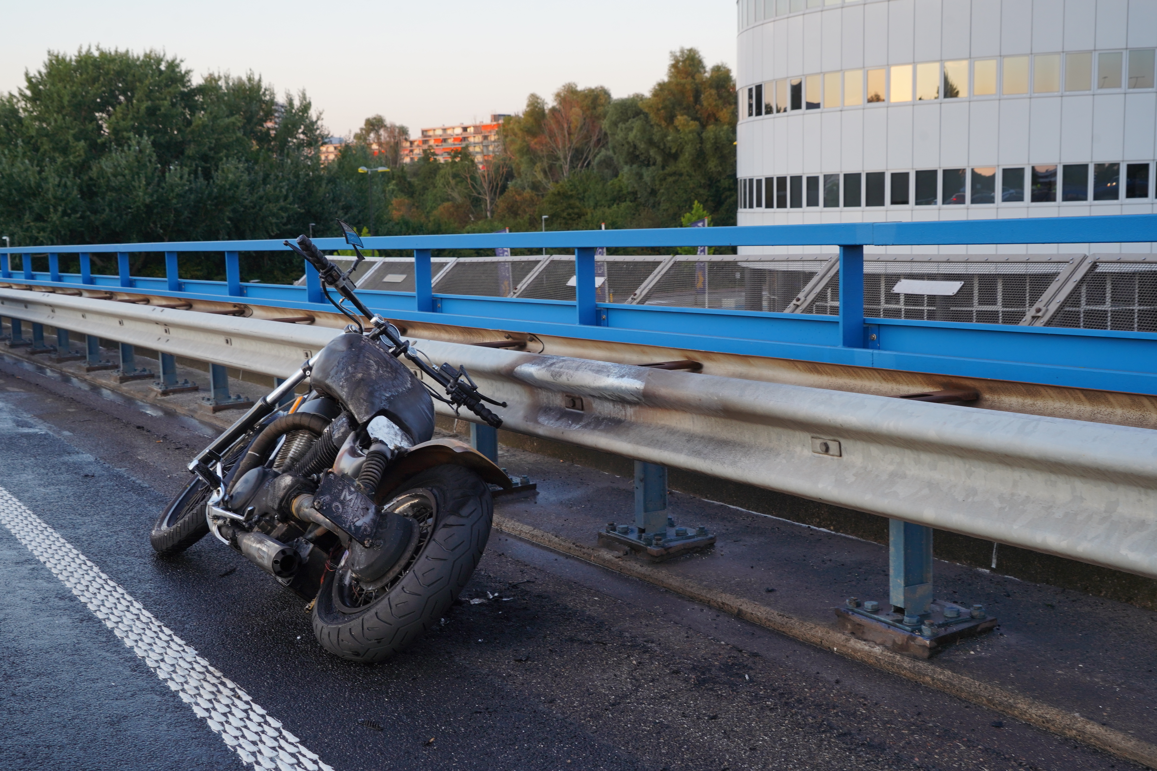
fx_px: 1253
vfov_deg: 34.2
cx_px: 578
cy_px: 386
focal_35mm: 39
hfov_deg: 49.6
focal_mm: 39
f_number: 9
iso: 400
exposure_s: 1/25
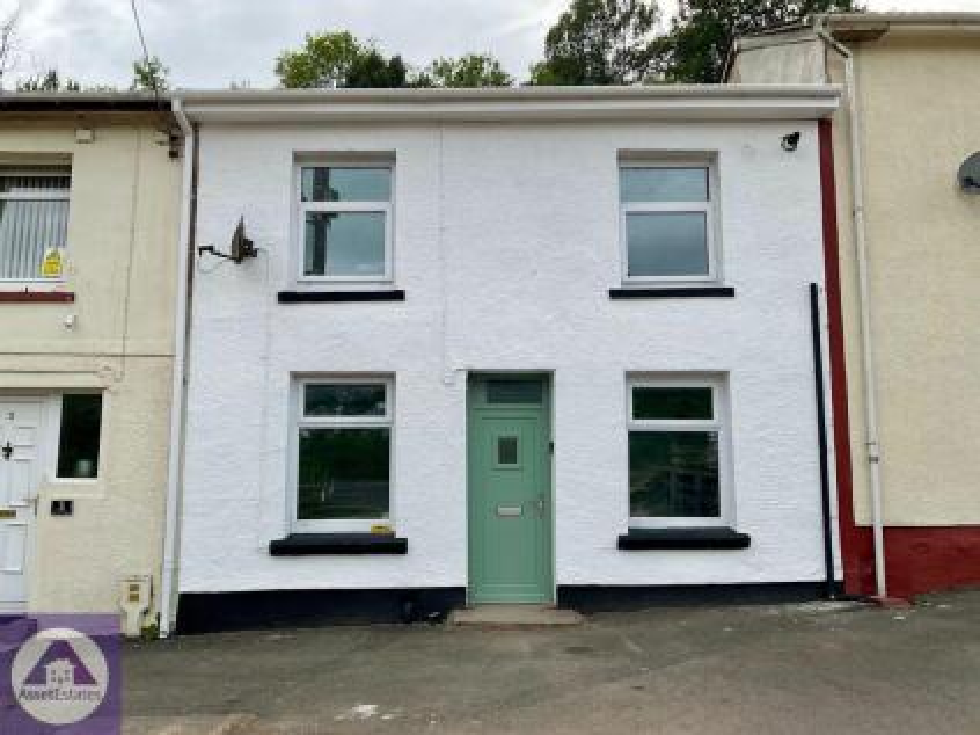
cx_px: 490
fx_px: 821
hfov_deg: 61.7
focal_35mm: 29
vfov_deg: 48.2
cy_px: 368
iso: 16
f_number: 1.8
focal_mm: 3
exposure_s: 1/1412
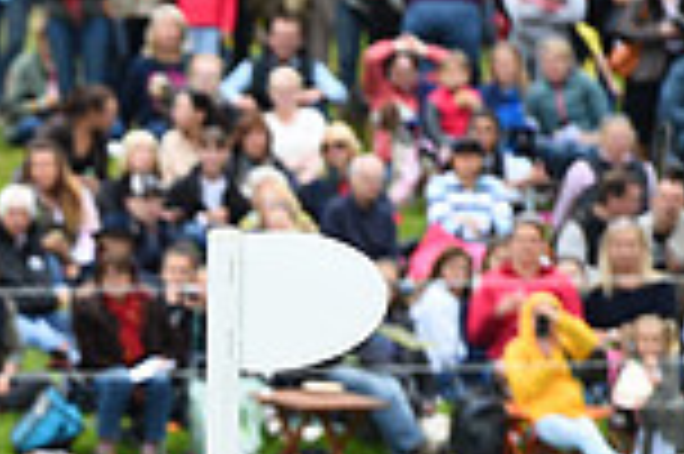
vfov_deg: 2.1
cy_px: 562
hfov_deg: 3.1
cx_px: -572
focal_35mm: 667
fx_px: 12659
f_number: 5.6
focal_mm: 175
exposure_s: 1/1250
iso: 800
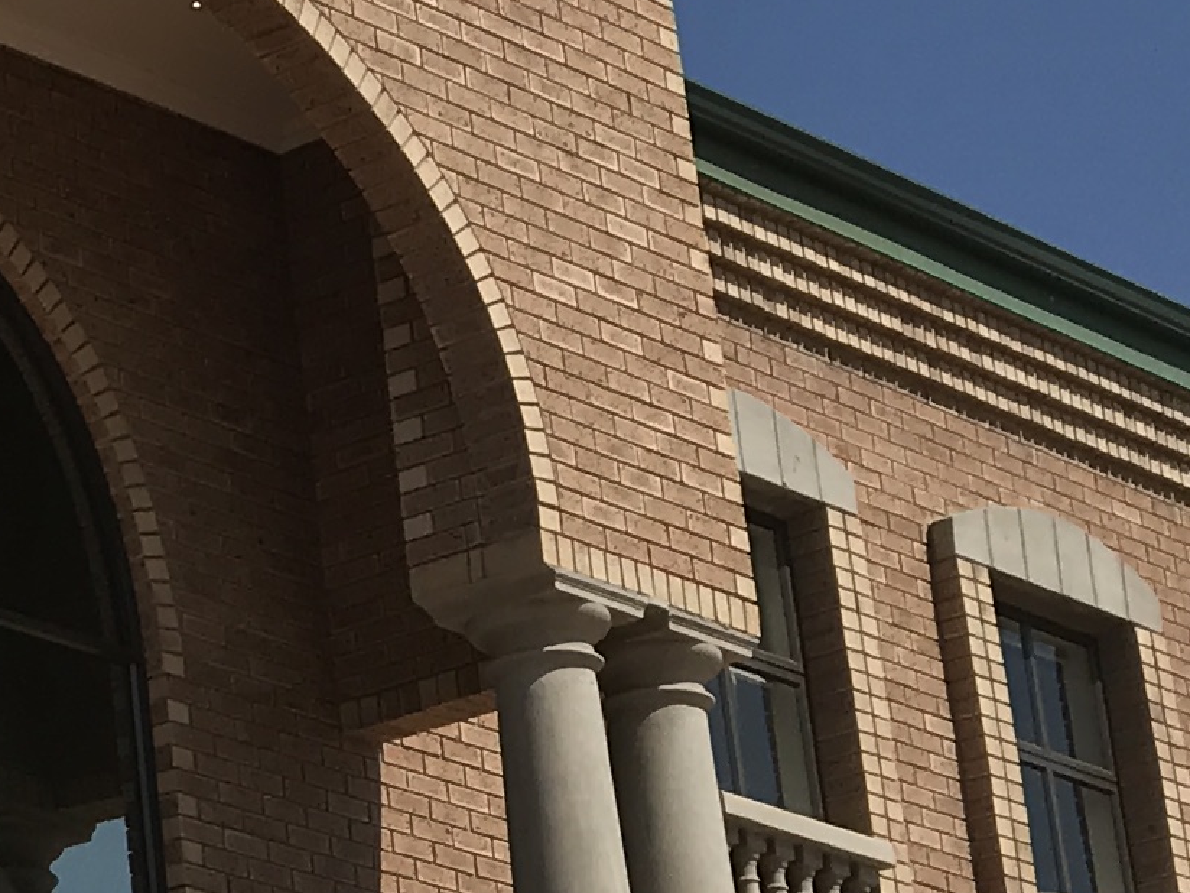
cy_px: 409
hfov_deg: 13.1
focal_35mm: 137
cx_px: -921
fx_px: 4710
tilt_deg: +21.0
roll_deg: +0.6
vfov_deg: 10.8
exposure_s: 1/2994
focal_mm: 3.99
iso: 20
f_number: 1.8
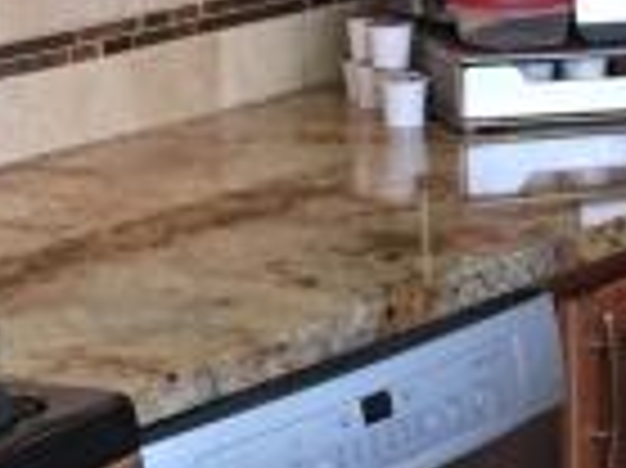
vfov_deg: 6.9
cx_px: 806
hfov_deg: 9.1
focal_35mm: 214
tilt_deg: -5.6
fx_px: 3867
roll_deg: +1.8
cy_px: 0
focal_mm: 4.15
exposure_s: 1/15
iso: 40
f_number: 2.2
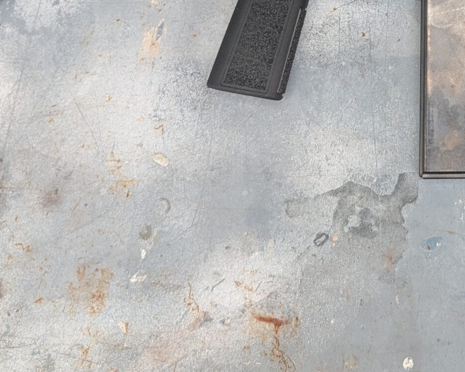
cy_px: -74
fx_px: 881
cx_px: 473
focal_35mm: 64
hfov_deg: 27.7
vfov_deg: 22.1
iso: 36
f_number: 1.68
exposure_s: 1/286
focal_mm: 6.9
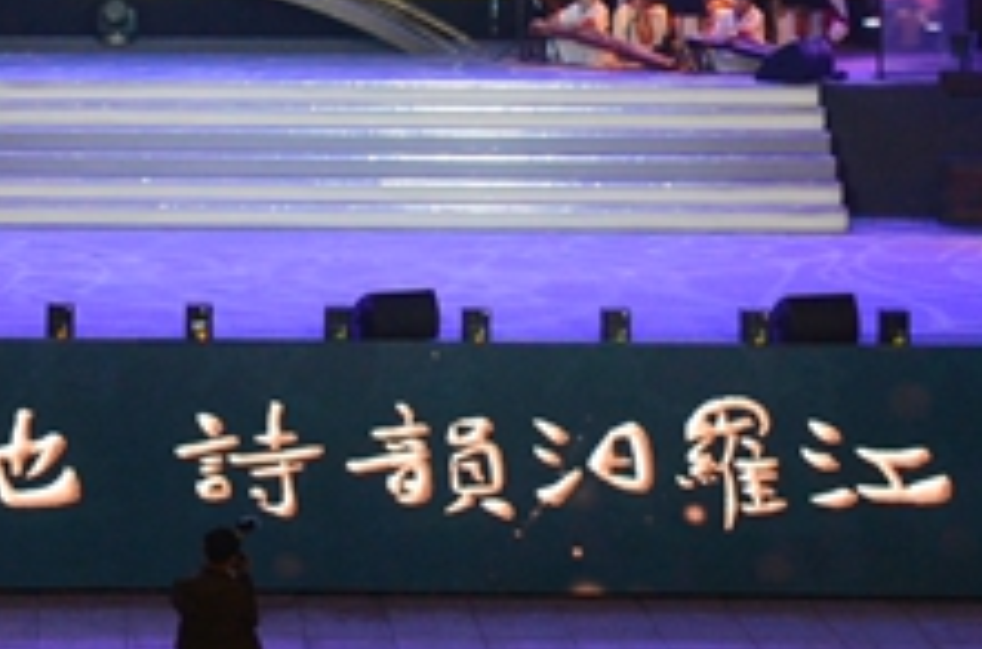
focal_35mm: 147
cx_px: 120
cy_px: -298
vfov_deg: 9.1
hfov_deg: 13.9
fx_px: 3993
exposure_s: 1/160
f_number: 5
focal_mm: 27
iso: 2000
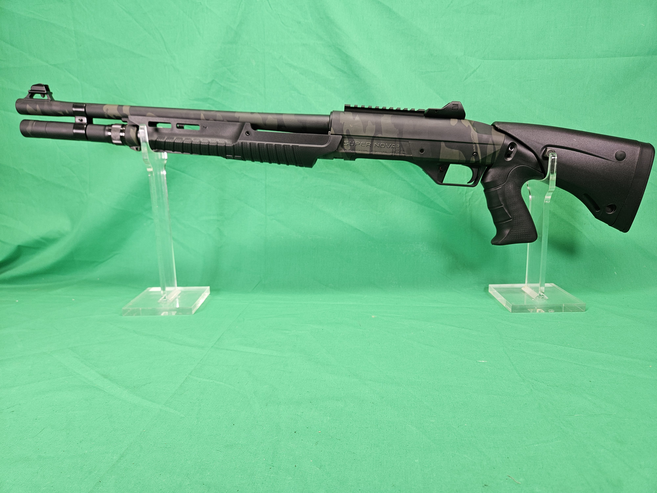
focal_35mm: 23
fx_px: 437
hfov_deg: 73.9
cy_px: 246
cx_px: 328
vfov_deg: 58.9
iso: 80
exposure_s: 1/120
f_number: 1.8
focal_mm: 5.4
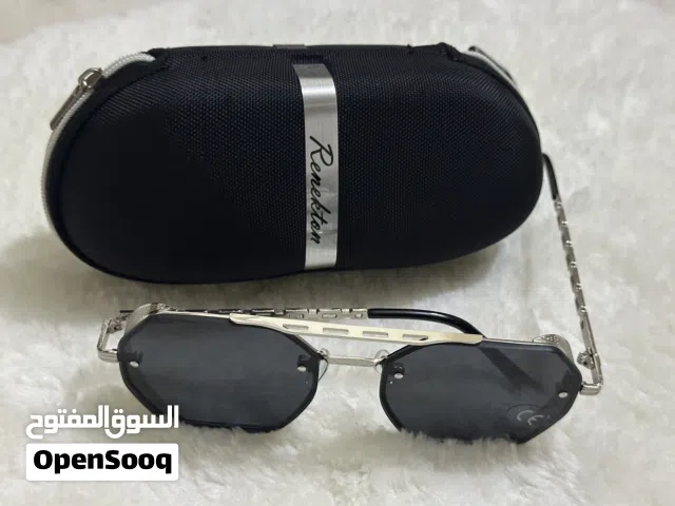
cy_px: 253
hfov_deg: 39.7
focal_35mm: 48
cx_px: 338
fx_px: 936
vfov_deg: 30.3
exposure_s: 1/30
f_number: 1.78
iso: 640
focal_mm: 6.86
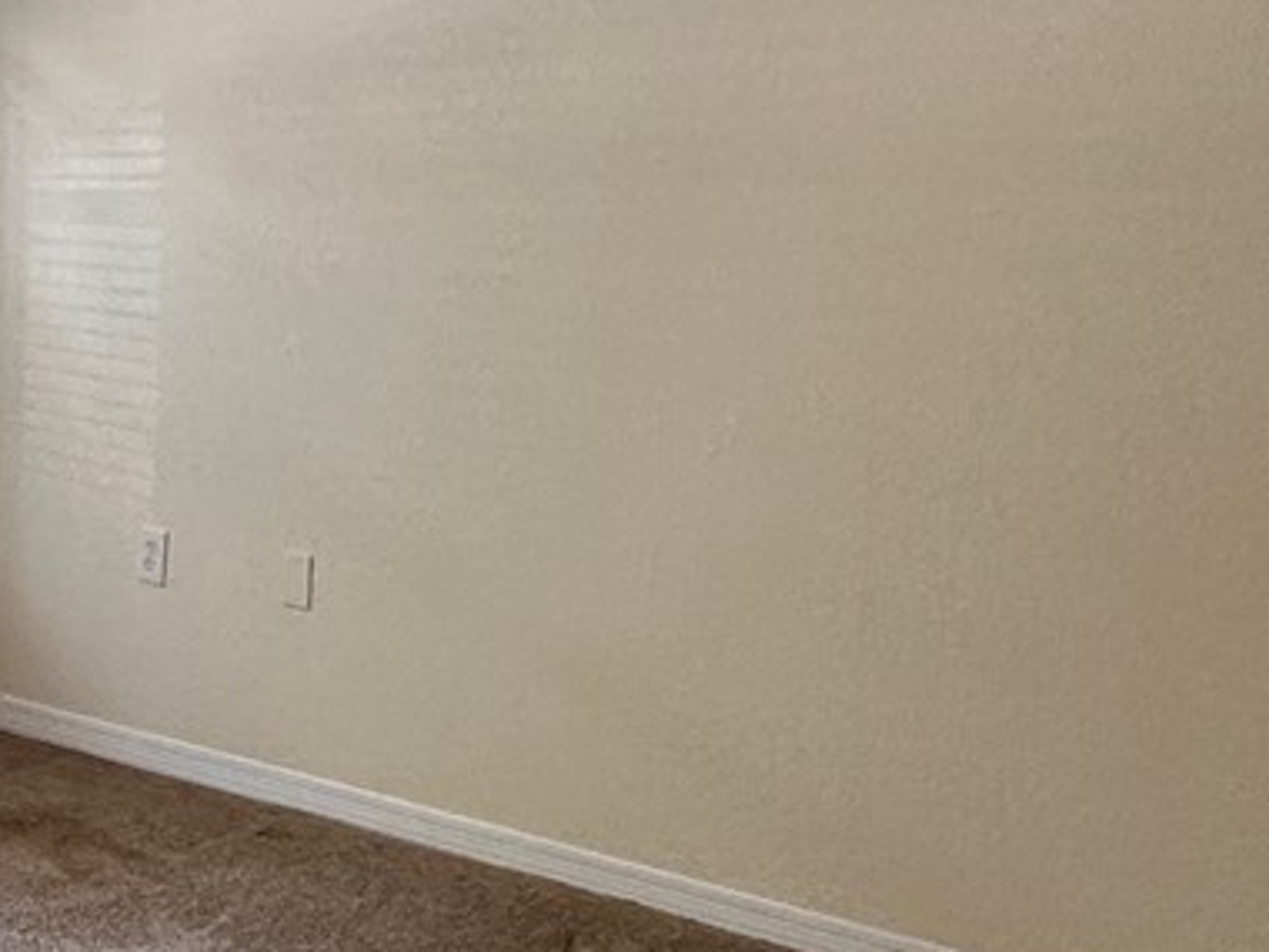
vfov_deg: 24.7
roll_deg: -2.2
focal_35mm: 59
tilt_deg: -3.5
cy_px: 321
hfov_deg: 31.4
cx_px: 174
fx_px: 2163
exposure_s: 1/120
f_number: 2.2
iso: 160
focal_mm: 2.22
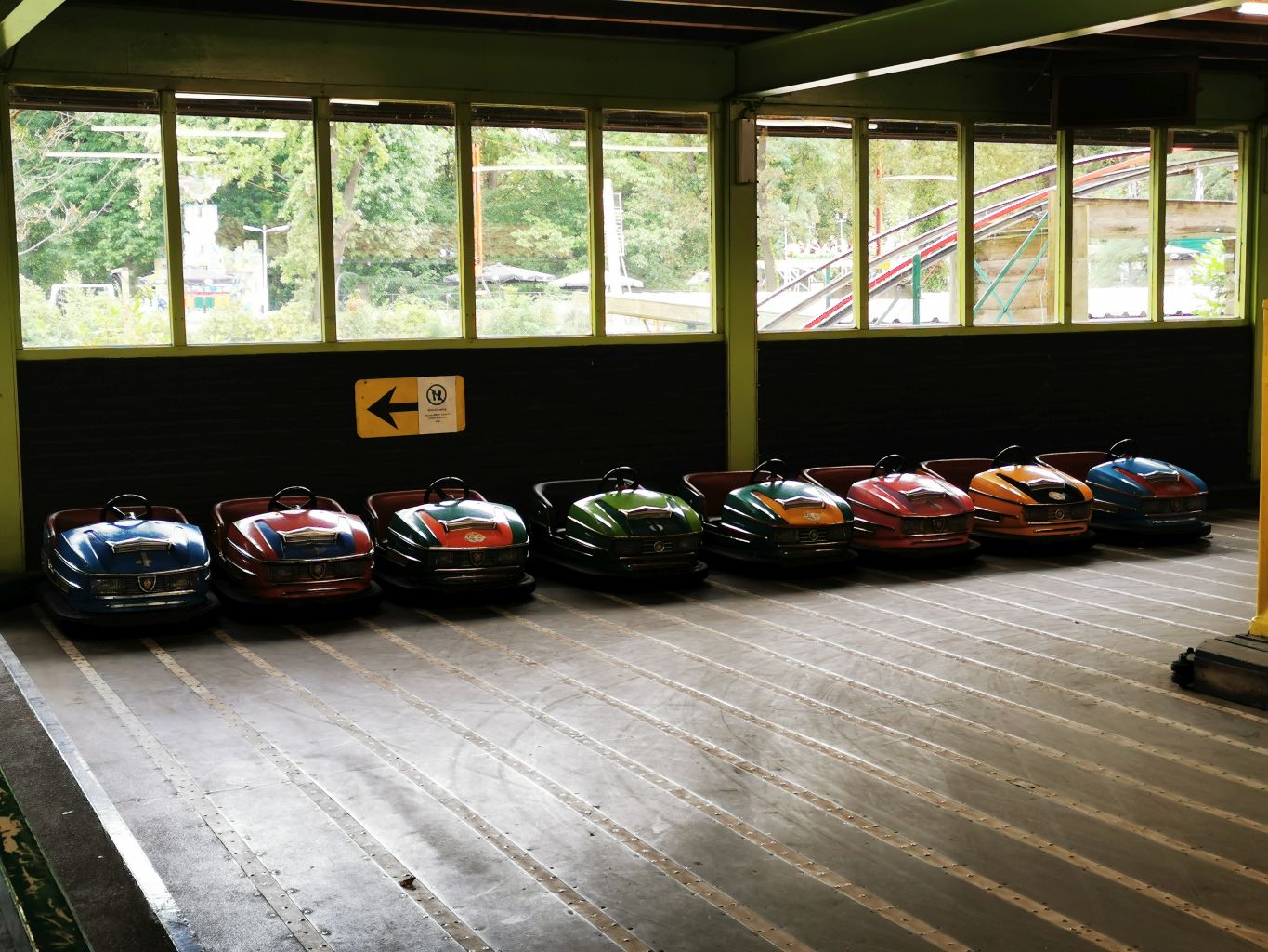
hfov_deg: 38.9
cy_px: 476
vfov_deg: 29.7
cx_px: 634
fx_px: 1795
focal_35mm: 49
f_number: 1.8
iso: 64
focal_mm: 5.58
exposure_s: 1/100
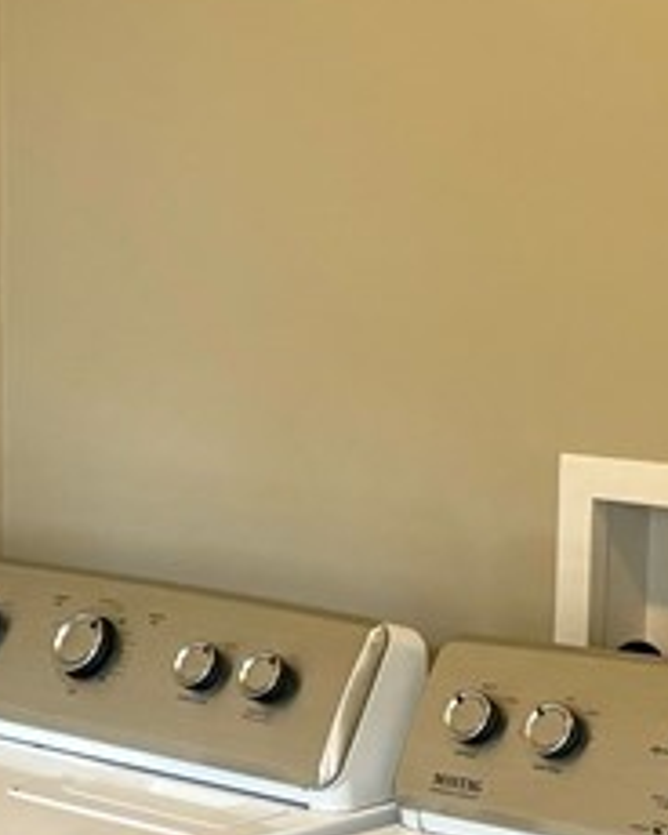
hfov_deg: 13.6
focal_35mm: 113
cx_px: 178
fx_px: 2793
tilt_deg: -8.7
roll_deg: +0.1
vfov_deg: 16.9
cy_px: 584
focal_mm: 5.96
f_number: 1.6
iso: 80
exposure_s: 1/60
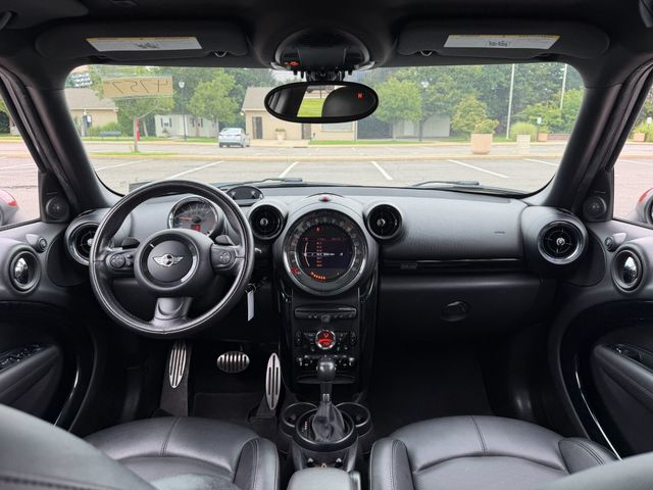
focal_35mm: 24
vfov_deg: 56.8
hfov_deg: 71.6
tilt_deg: -14.3
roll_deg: +0.1
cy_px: 245
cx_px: 326
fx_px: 453
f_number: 1.78
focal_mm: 6.76
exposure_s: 1/121
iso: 64
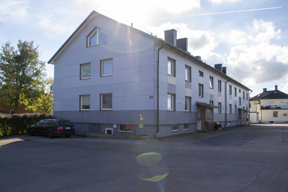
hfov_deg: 67.4
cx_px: 144
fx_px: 216
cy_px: 96
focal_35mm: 27
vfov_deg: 47.9
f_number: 7.1
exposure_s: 1/200
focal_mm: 18
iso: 100
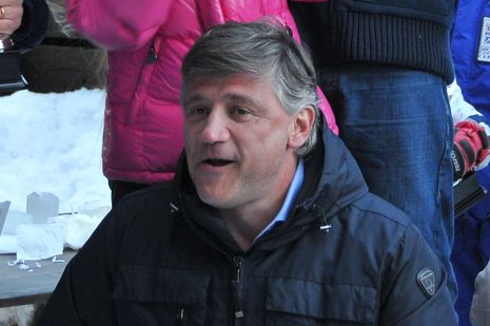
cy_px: -7
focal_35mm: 289
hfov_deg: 7.1
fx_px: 3929
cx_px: 288
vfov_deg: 4.7
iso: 640
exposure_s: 1/50
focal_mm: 56
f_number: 5
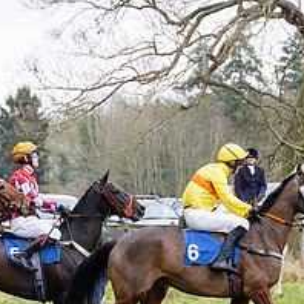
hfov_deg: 6.2
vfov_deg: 6.2
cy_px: 220
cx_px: 5
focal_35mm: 284
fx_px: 2822
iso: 640
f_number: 4
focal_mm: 98
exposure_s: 1/640
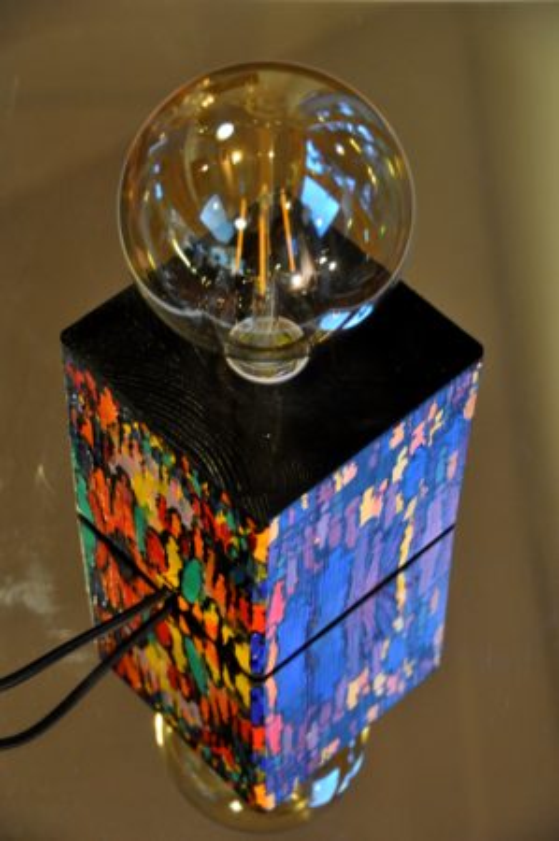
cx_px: 280
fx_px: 2101
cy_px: 420
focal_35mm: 90
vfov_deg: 22.6
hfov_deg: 15.2
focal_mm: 60
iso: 1600
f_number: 4.8
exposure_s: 1/15
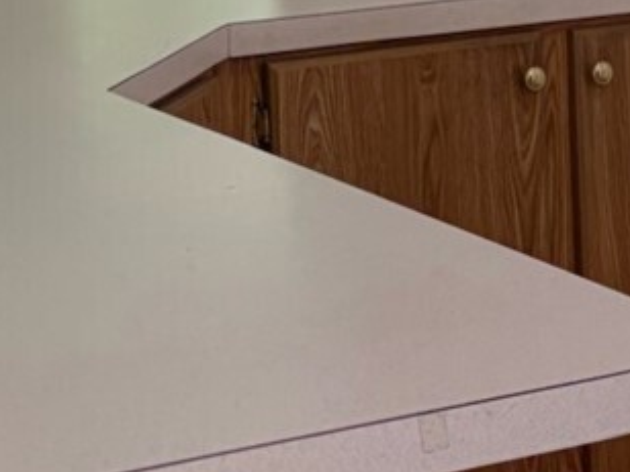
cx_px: 121
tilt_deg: -2.6
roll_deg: +0.8
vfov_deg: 10.6
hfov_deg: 14.5
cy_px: -262
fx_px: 2457
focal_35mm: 135
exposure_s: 1/120
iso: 80
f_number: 1.6
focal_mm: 5.96
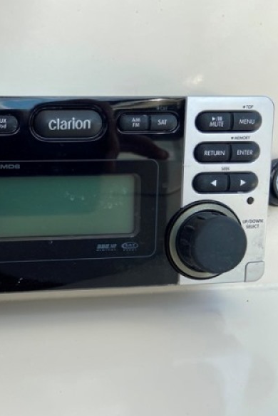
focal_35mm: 37
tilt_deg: -12.3
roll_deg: +0.6
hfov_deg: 33.7
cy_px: 212
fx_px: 429
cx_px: 20
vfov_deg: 51.9
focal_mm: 4.25
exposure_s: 1/693
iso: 32
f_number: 1.8
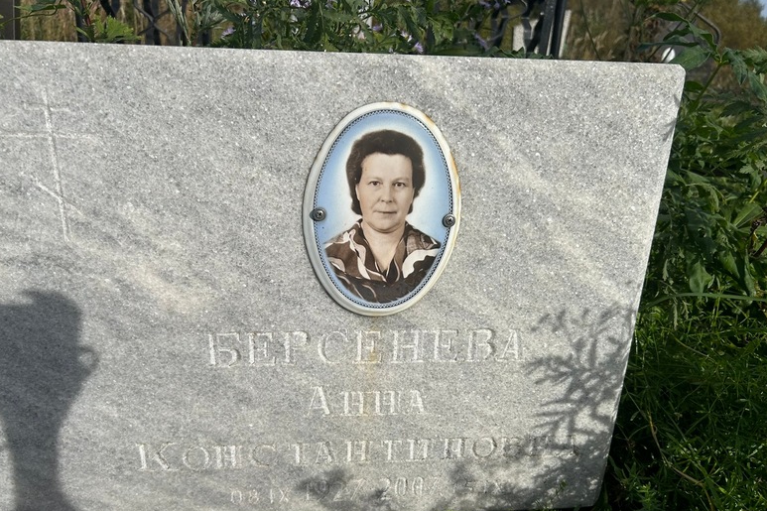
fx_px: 596
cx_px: 373
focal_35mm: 28
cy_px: 296
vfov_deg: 46.2
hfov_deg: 65.5
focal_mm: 5.7
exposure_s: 1/6993
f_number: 1.5
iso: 50
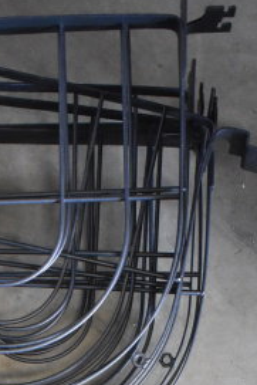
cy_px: 586
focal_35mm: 91
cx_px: 111
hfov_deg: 15.0
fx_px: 973
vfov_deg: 19.4
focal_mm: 18
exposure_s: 1/30
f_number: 3.5
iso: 2800
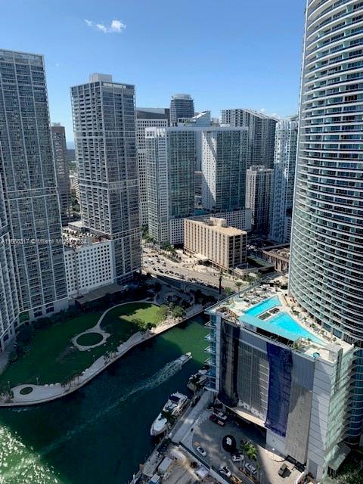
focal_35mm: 26
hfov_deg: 53.1
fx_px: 364
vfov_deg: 67.3
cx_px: 182
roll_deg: +2.6
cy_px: 242
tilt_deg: -14.6
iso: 25
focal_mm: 4.25
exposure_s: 1/2075
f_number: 1.8
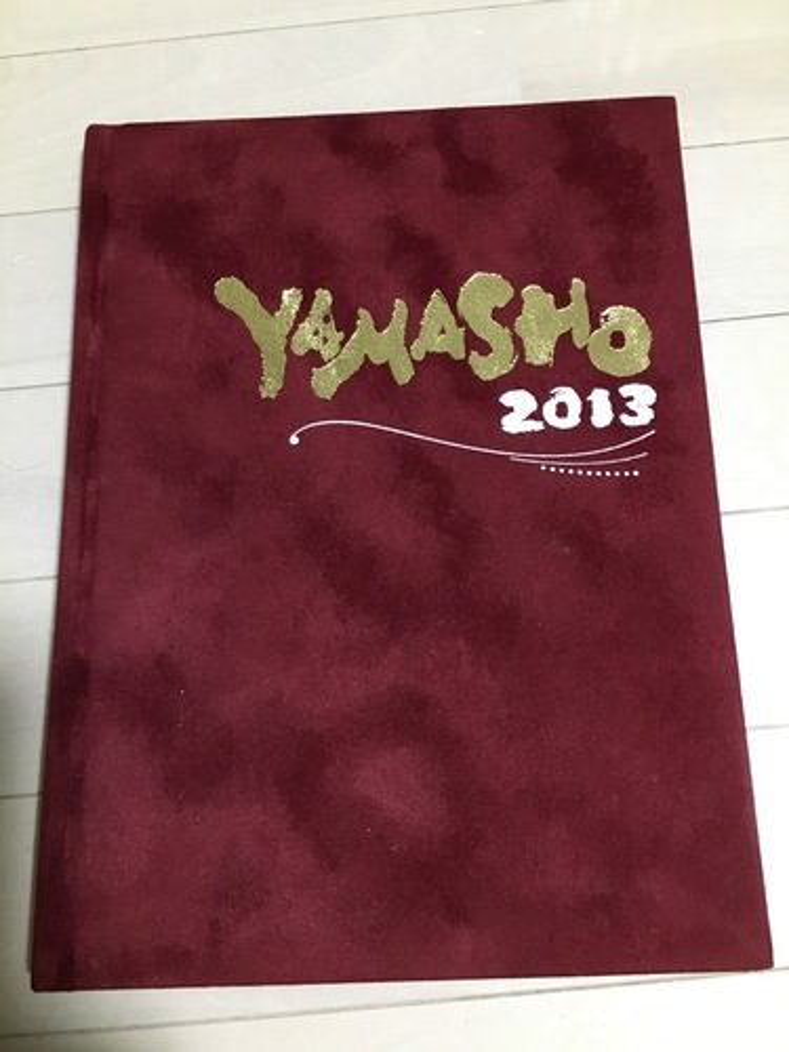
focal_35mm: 29
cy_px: 526
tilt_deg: -77.2
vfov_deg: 61.7
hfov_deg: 48.2
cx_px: 394
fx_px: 881
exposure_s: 1/15
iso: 200
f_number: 2.2
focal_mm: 4.15
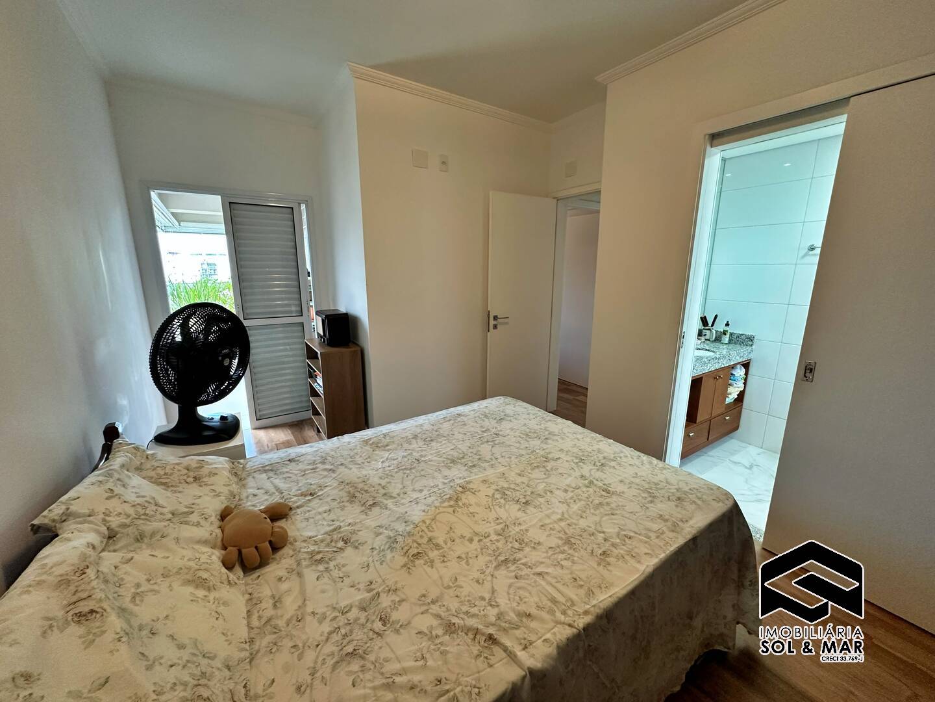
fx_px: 378
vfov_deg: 85.7
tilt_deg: -12.6
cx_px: 468
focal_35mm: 14
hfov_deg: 102.1
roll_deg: -0.2
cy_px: 351
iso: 250
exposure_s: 1/120
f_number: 2.2
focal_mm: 2.22
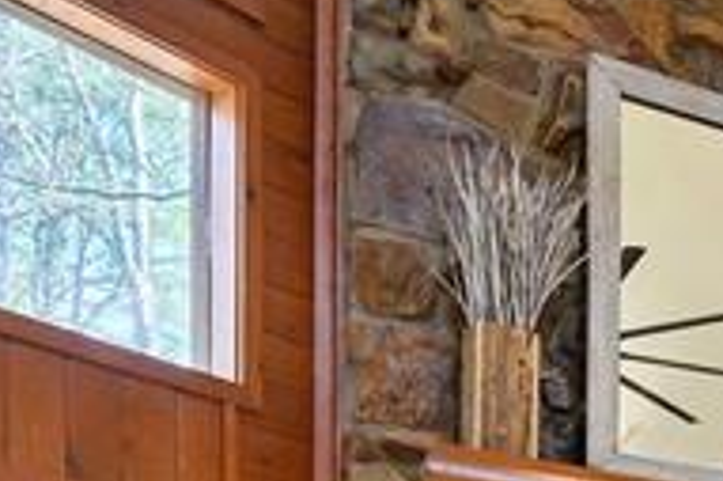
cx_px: 1172
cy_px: 924
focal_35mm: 75
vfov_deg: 15.1
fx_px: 1505
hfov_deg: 21.3
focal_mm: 14
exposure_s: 1/100
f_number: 5.6
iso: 320
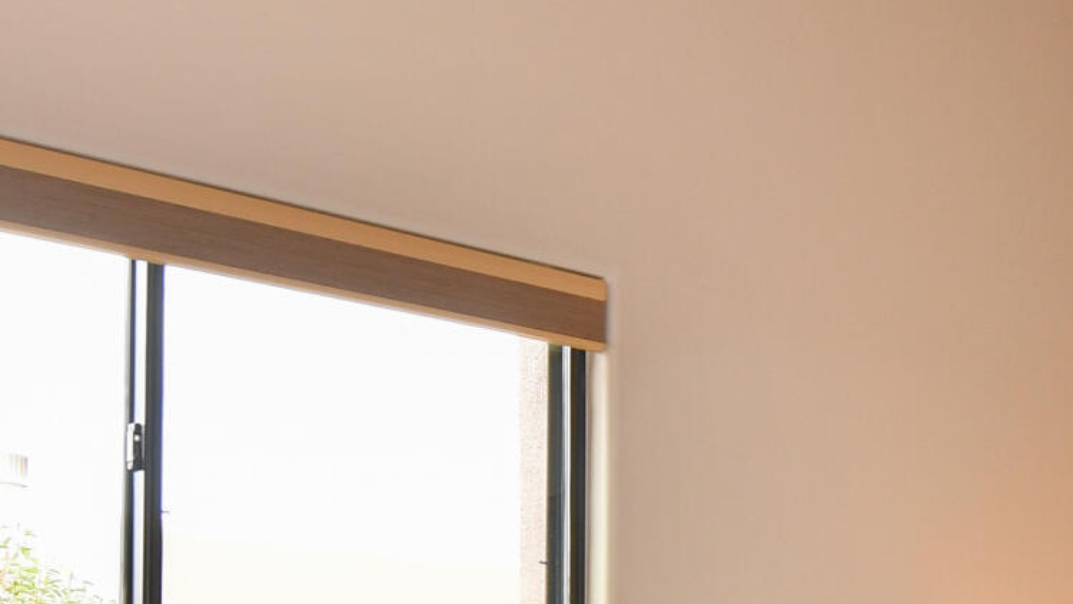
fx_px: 1906
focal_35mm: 67
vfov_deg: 16.8
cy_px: 814
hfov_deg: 29.1
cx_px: 1116
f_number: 5
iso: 200
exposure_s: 1/100
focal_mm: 11
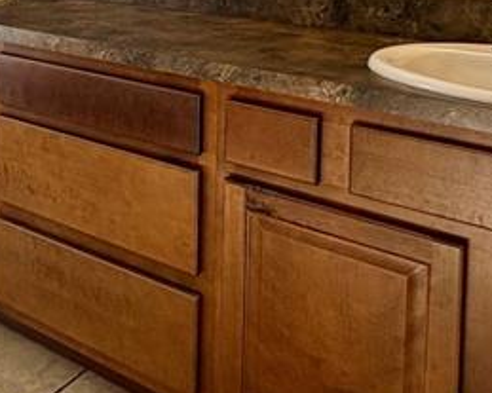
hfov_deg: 30.4
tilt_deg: -4.1
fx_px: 786
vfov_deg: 25.4
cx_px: -72
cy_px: -70
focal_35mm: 54
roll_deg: +0.5
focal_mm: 2.22
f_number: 2.2
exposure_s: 1/165
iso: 64
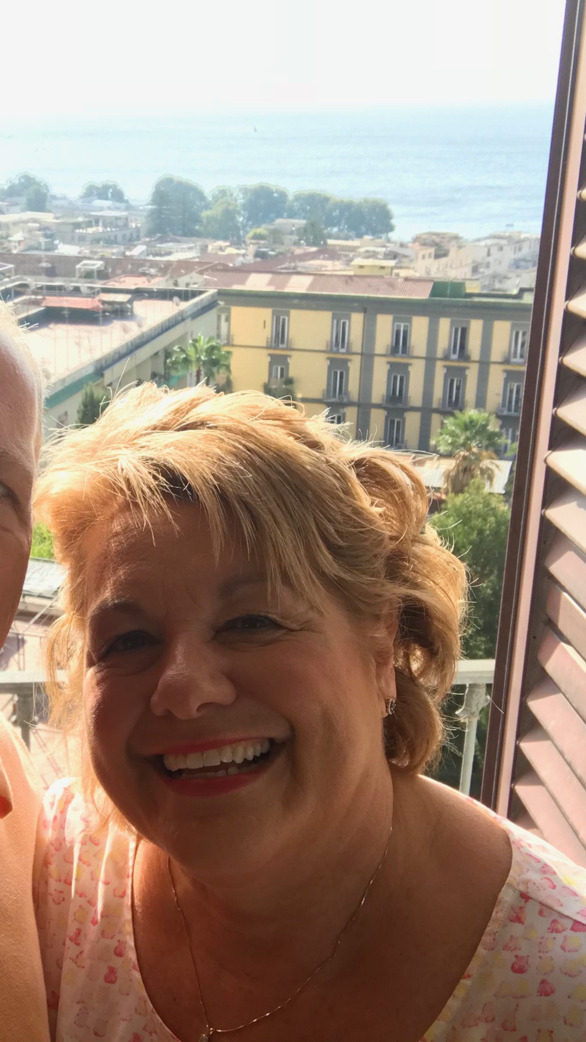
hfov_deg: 24.8
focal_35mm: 47
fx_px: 1299
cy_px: 516
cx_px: 80
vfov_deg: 43.7
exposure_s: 1/213
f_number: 2.2
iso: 25
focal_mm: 2.87
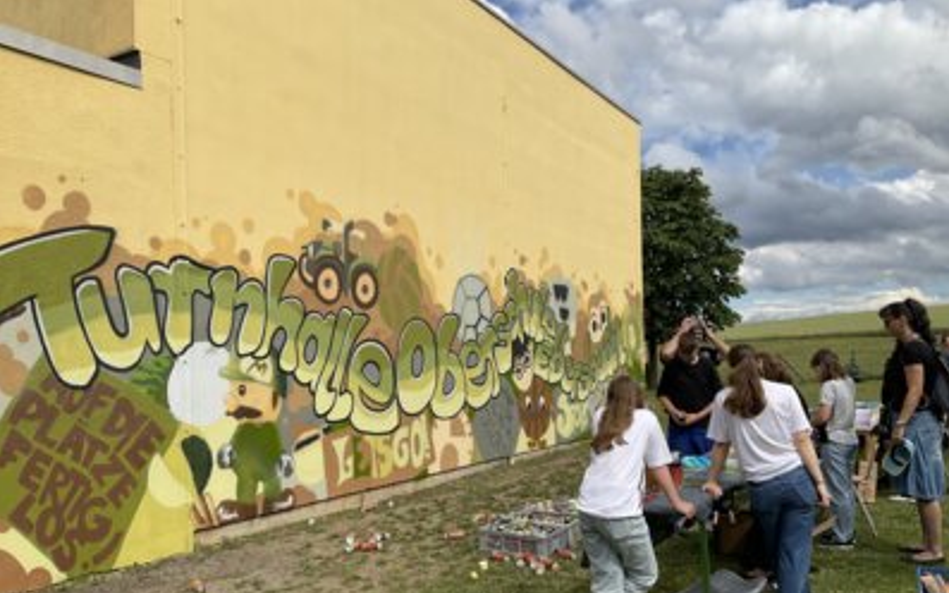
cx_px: 476
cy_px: 356
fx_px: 802
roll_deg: +0.8
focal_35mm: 31
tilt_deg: +0.2
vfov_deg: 40.4
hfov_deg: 61.2
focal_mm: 3
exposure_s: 1/2538
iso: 16
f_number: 1.8
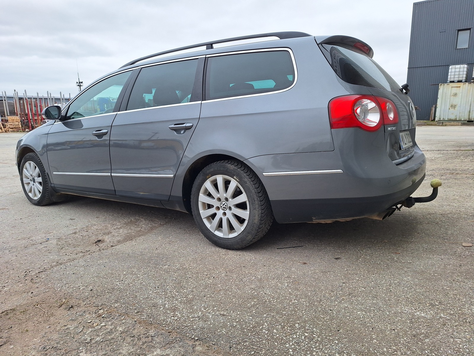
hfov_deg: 73.9
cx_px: 237
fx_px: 315
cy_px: 178
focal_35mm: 23
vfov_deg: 58.9
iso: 40
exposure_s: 1/836
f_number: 1.8
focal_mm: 5.54
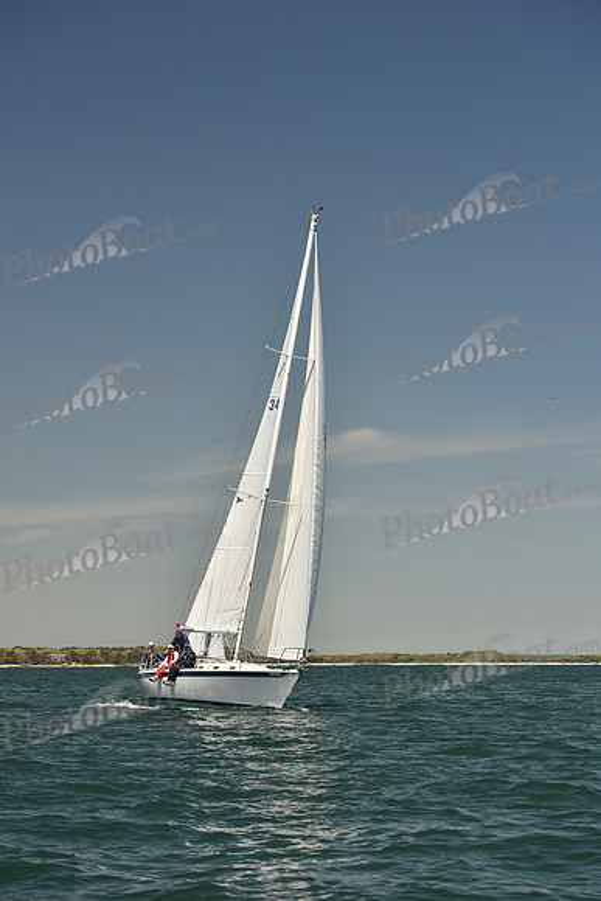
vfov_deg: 22.6
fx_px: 2252
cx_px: 300
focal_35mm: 90
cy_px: 450
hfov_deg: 15.2
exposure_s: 1/800
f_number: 5.6
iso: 250
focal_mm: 90
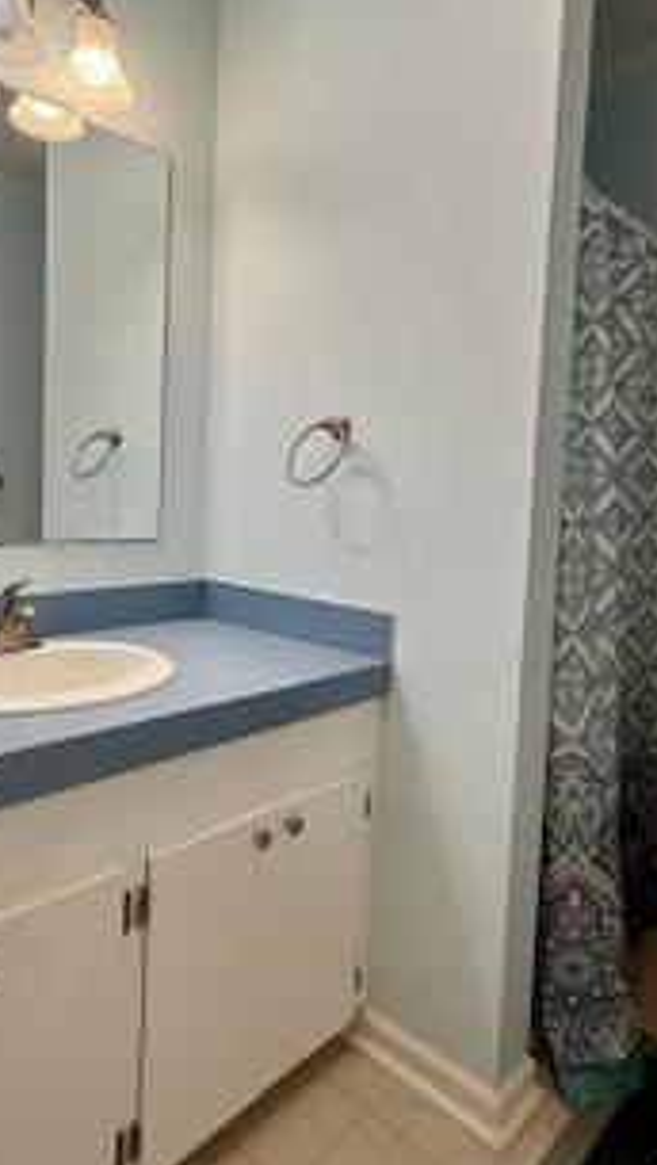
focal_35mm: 24
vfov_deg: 76.2
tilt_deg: -4.1
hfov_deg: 47.7
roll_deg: -3.2
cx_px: 294
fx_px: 742
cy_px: 539
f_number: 2.2
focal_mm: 2.22
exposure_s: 1/120
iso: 160
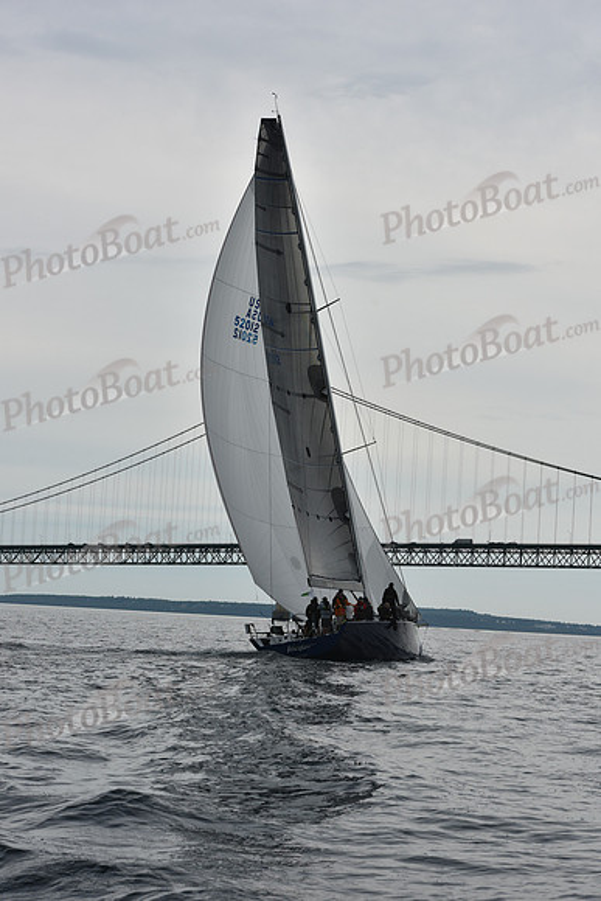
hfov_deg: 18.2
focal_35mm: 75
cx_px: 300
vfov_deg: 27.0
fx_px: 1877
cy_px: 450
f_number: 9
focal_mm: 75
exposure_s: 1/800
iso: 250
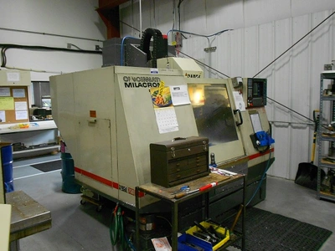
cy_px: 126
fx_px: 281
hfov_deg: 61.7
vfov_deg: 48.2
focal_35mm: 29
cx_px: 168
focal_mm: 5.1
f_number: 3.4
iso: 400
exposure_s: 1/30
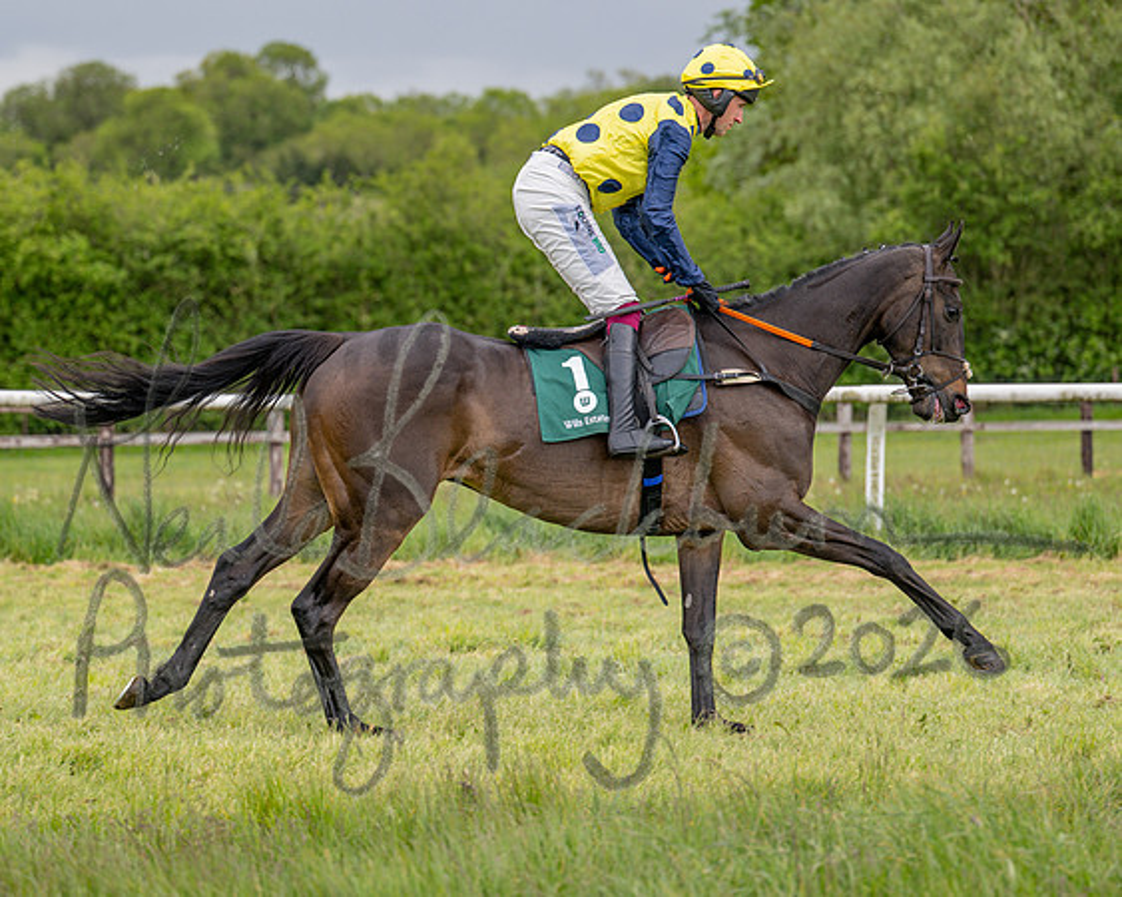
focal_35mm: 117
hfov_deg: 16.4
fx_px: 3900
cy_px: 377
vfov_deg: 13.1
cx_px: 450
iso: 200
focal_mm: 90
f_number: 2.8
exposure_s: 1/1250
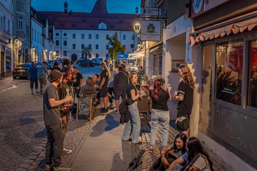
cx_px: 128
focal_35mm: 35
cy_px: 86
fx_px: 250
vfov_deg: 37.9
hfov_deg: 54.4
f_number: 1.2
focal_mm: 35
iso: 2500
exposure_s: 1/250
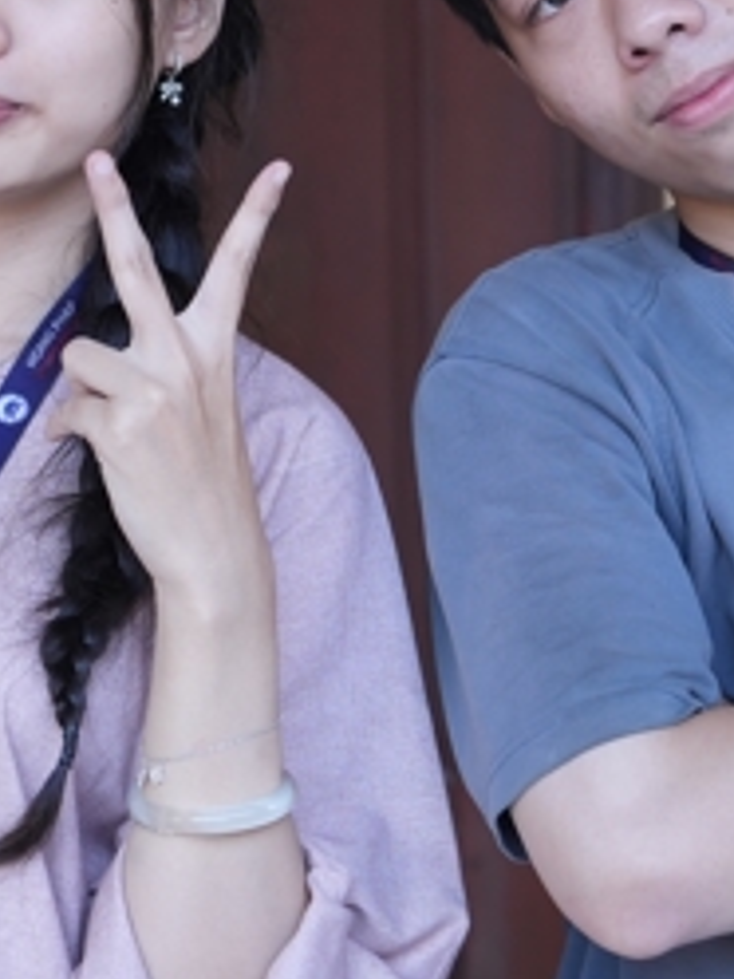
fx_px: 4495
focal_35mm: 159
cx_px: -191
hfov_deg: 9.2
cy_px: 193
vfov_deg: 12.4
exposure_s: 1/160
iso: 400
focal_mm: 42
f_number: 2.8
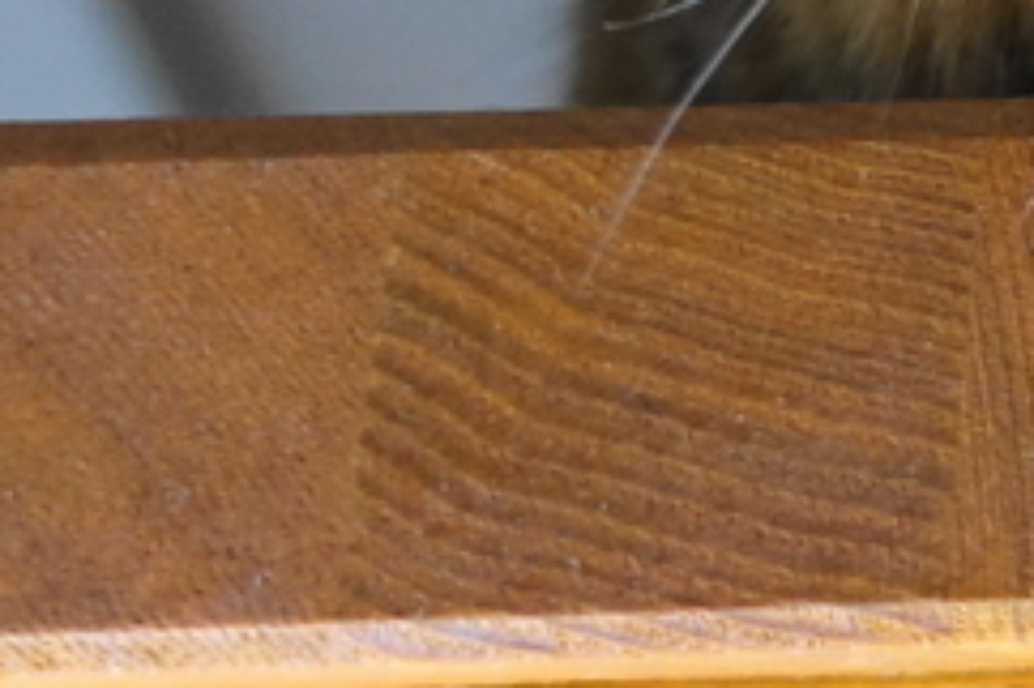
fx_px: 3416
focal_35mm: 119
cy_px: -979
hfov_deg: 14.0
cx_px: 2166
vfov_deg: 10.0
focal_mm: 8.8
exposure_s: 1/30
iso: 400
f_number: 1.8
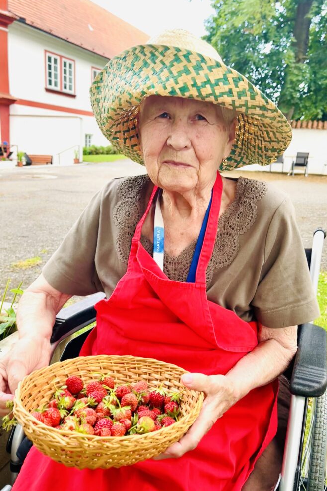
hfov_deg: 46.4
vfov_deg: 65.5
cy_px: 248
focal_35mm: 28
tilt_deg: -10.6
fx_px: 382
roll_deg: -2.5
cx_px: 175
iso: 40
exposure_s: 1/139
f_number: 1.6
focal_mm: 5.1
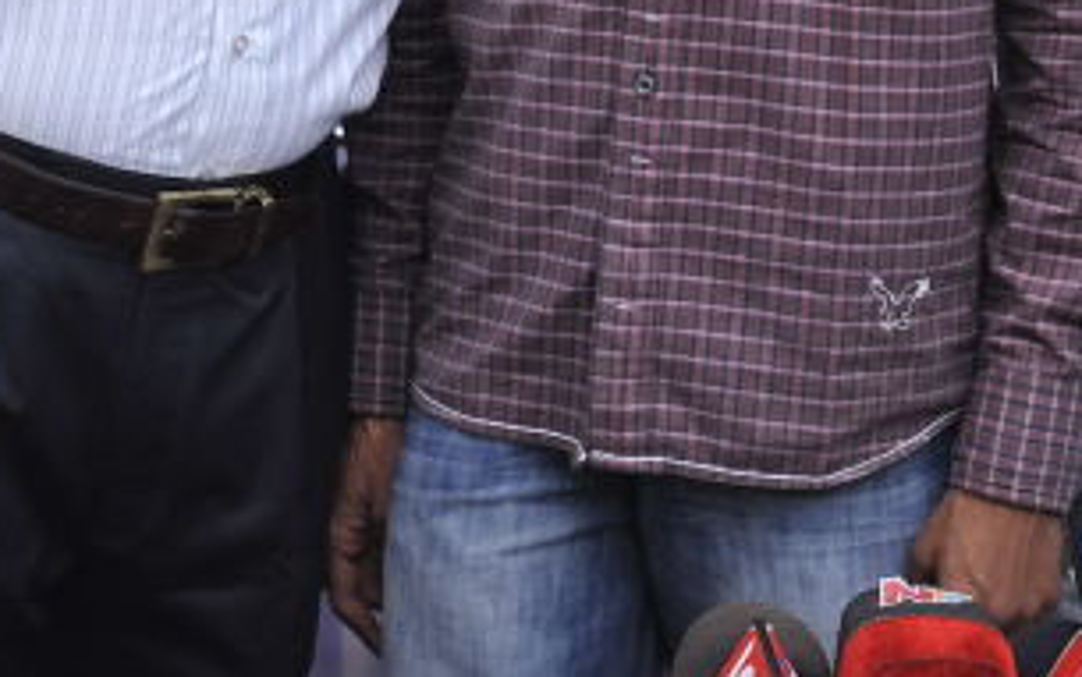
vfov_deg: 9.8
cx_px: 404
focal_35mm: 130
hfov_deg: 16.0
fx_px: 3836
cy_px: -346
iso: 250
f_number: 5.6
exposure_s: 1/160
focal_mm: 38
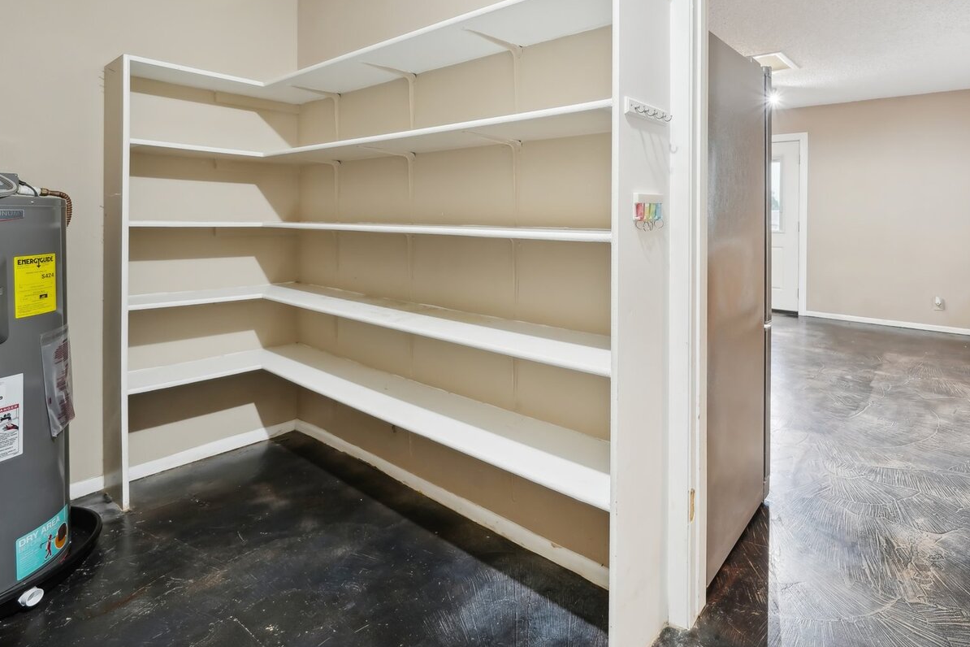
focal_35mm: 19
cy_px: 209
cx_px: 580
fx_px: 512
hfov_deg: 85.9
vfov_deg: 62.7
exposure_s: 1/4
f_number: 8
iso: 500
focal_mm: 14
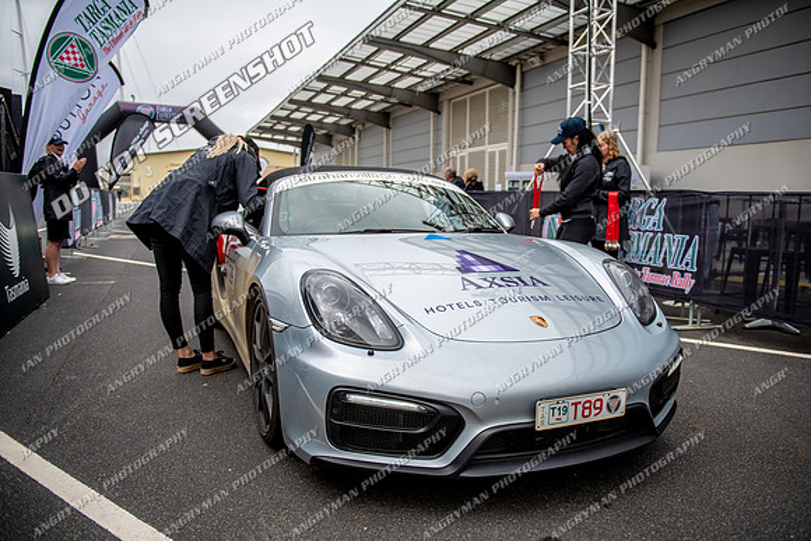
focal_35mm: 27
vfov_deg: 48.0
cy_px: 270
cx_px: 406
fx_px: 608
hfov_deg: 67.4
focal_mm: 27
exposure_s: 1/640
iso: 100
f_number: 2.8
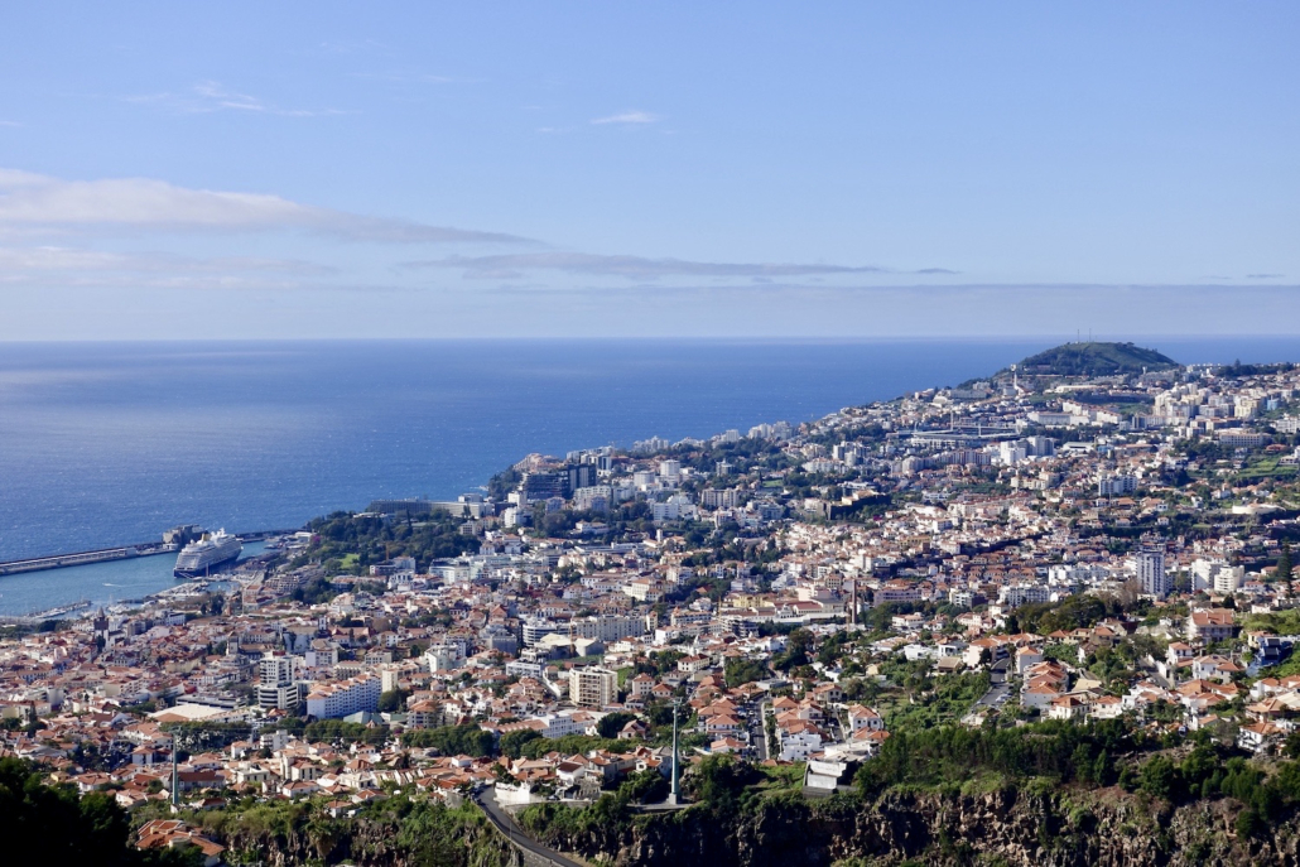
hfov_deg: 33.9
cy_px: 434
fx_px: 2131
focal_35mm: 59
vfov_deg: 23.0
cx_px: 650
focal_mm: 21.79
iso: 125
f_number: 5.6
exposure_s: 1/640
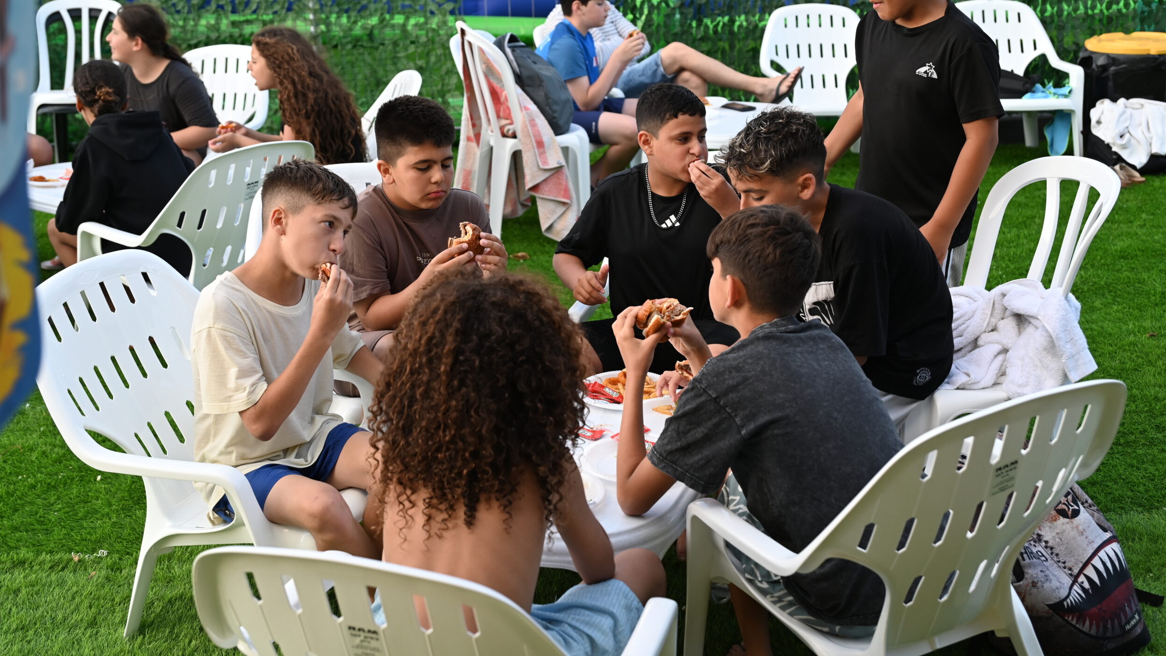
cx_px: 582
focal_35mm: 46
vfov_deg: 25.9
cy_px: 287
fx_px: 1422
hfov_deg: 44.6
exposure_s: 1/250
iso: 360
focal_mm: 43
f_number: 4
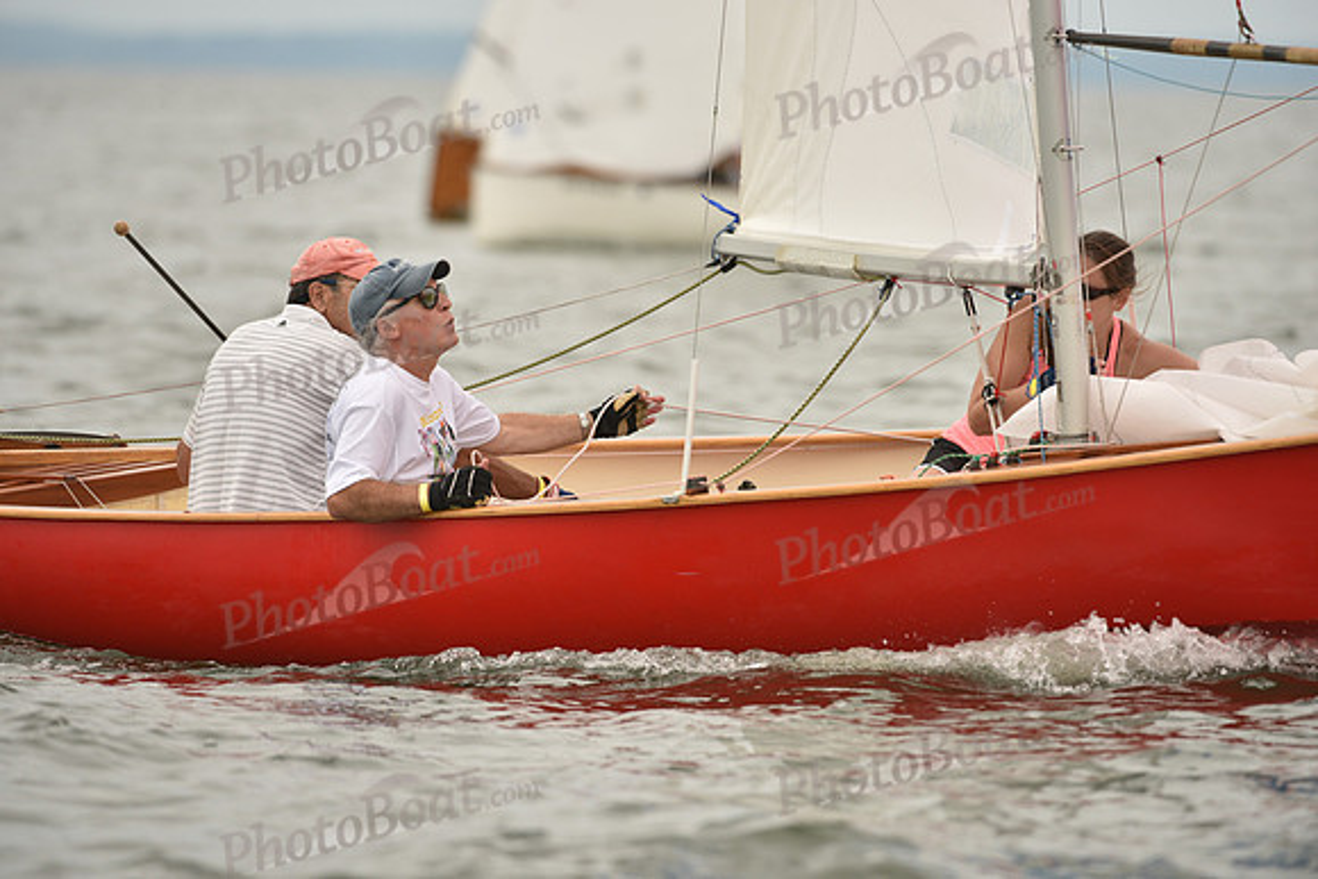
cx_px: 659
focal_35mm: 400
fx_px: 14647
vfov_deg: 3.4
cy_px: 440
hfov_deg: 5.2
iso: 320
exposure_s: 1/1250
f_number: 5
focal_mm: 400
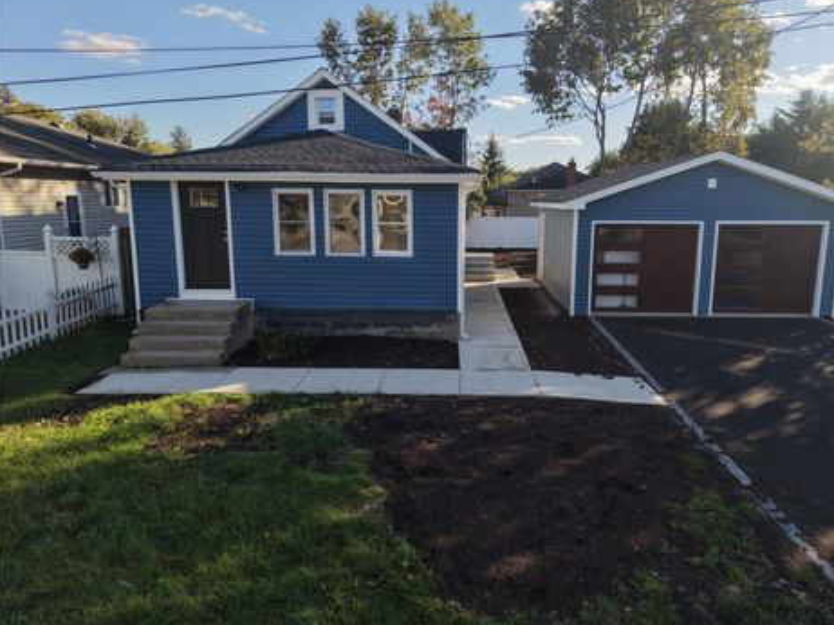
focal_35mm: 26
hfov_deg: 67.2
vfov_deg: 53.0
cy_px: 313
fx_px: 626
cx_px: 448
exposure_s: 1/30
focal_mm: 8.67
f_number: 1.8
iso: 100
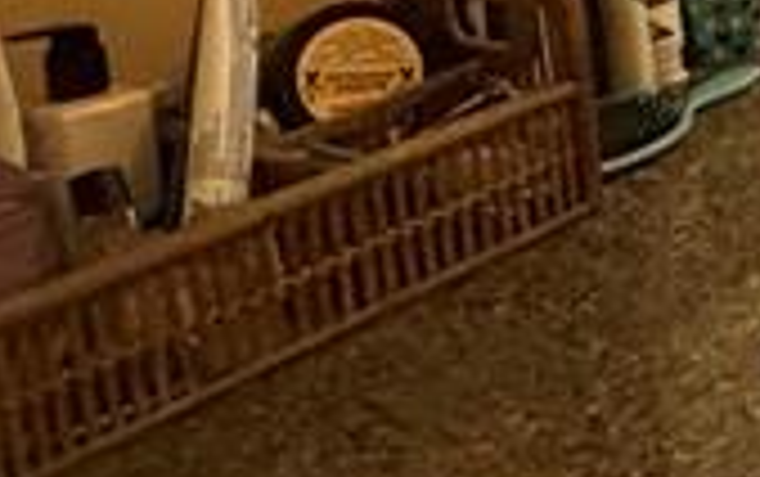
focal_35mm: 90
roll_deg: +2.0
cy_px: -252
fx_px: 1866
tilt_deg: -10.0
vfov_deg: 13.6
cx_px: 1502
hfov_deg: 17.1
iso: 320
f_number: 2.2
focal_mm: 2.22
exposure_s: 1/81
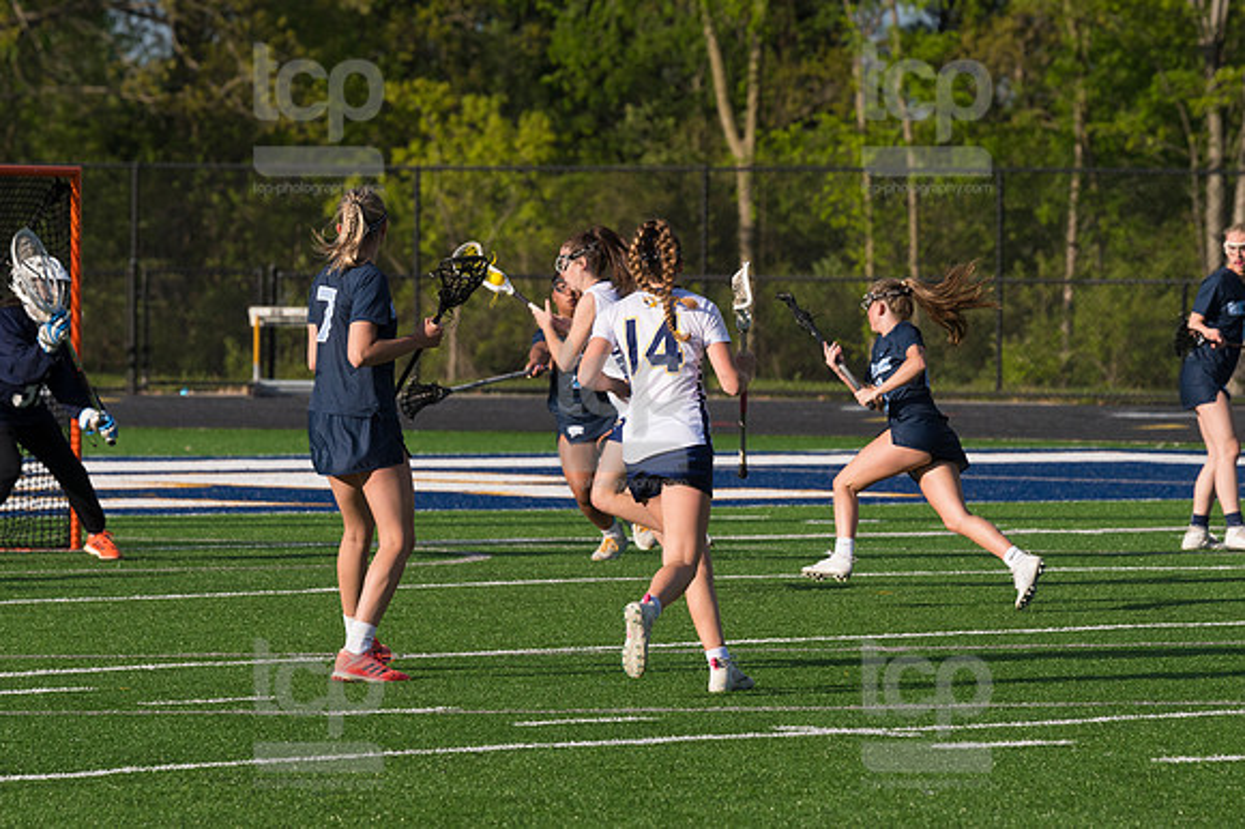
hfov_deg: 7.4
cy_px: 414
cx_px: 622
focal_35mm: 277
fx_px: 9574
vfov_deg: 5.0
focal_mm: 185
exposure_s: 1/1600
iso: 250
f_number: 5.6
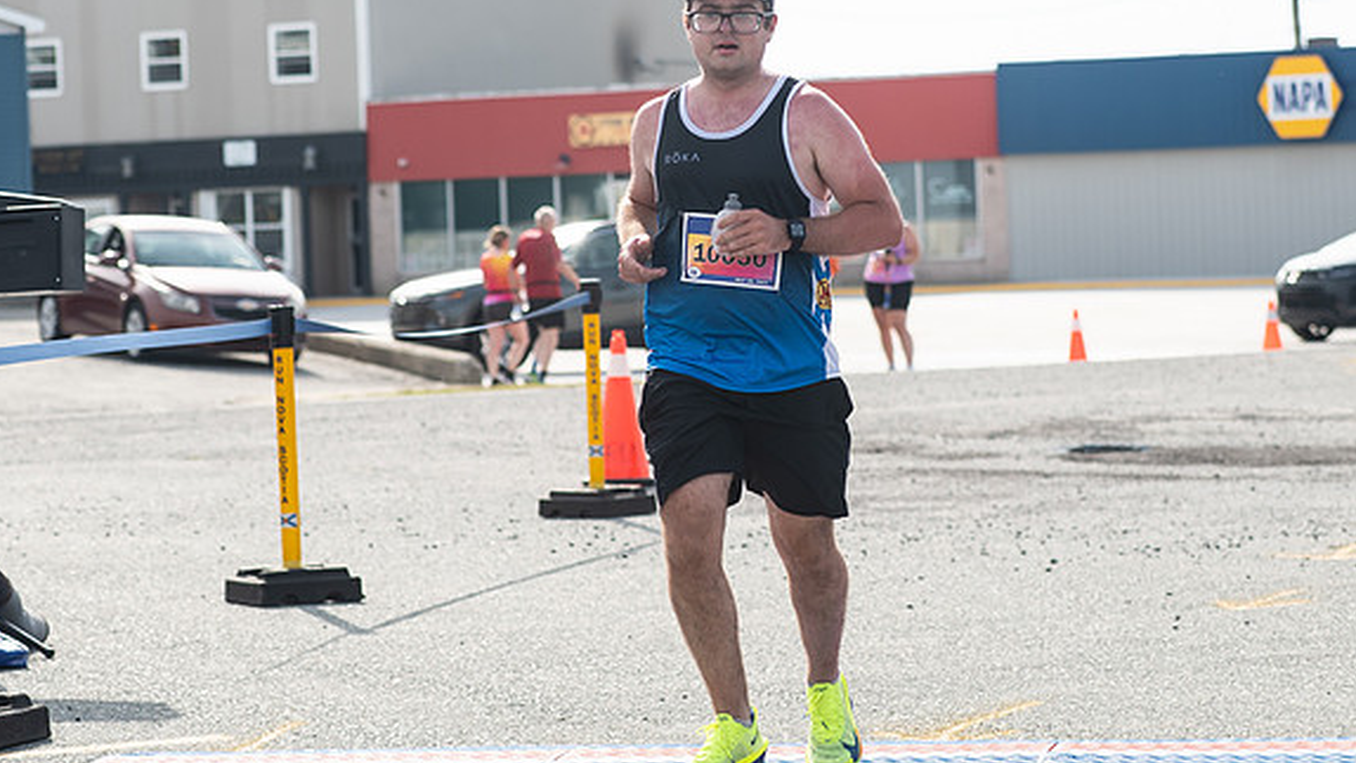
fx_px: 4639
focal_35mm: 129
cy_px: 194
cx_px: 673
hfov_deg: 16.6
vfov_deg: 9.4
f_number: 4.5
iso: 250
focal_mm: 70
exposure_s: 1/2000
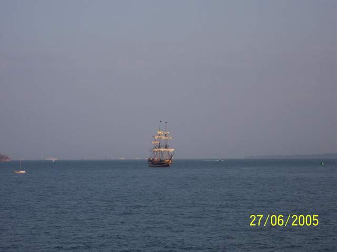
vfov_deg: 13.0
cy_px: 126
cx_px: 168
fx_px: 1110
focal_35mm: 114
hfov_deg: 17.3
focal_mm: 24
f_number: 4.8
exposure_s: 1/700
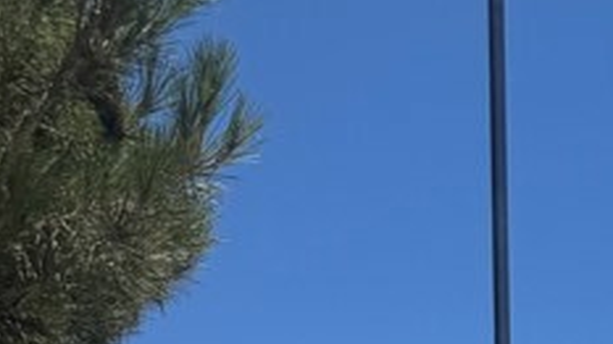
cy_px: 1153
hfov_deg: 17.0
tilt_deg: -7.7
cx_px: 895
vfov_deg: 8.3
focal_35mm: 115
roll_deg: -0.3
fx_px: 1869
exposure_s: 1/9091
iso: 80
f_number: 1.78
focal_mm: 6.76
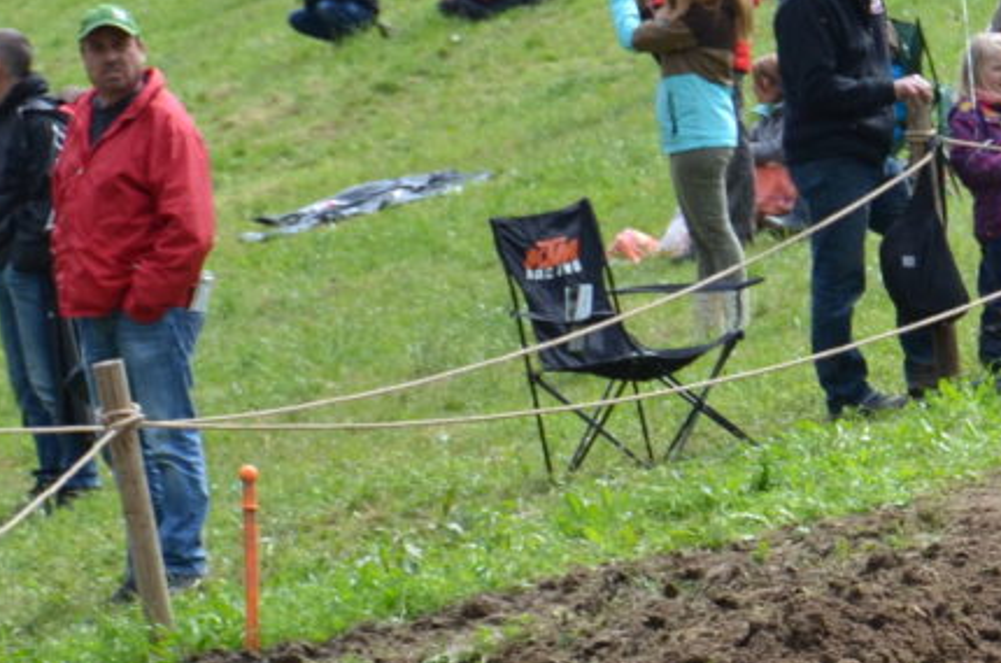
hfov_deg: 6.0
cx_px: 1234
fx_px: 9547
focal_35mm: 344
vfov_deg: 4.0
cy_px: 761
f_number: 5
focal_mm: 58
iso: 400
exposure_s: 1/1250
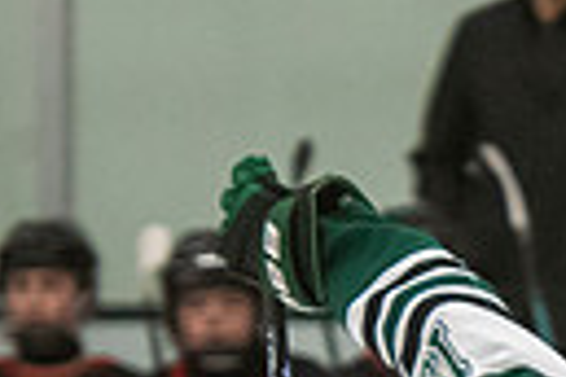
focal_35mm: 1013
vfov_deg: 1.4
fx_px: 15925
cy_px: 832
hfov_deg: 2.0
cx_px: 881
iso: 2000
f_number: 3.2
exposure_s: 1/640
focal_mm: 130
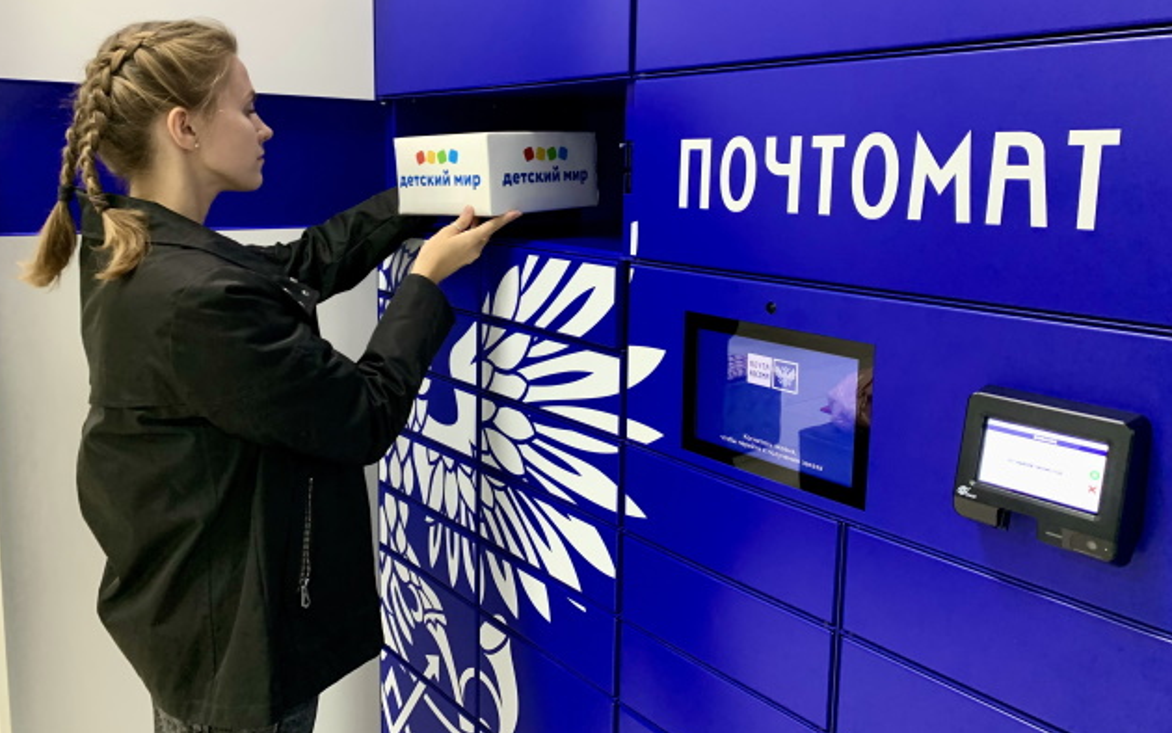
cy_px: 294
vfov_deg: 44.3
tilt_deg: -7.3
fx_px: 895
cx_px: 582
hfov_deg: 66.5
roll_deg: -0.6
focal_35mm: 28
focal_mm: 4.25
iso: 200
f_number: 1.8
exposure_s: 1/50
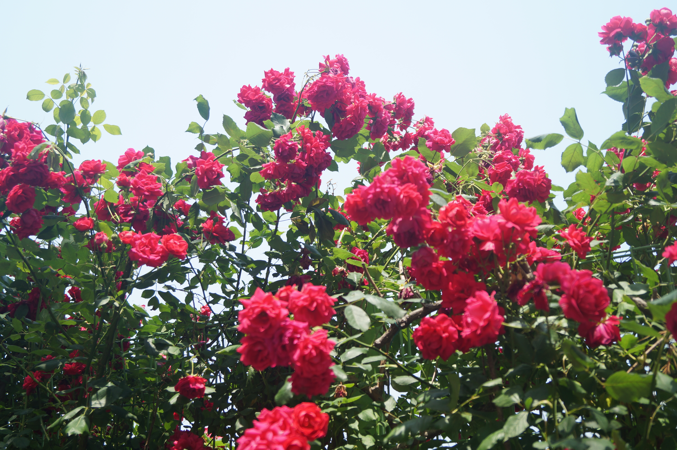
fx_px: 789
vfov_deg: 31.8
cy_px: 225
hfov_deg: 46.4
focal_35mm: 42
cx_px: 338
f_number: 4.5
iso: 100
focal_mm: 28
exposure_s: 1/320
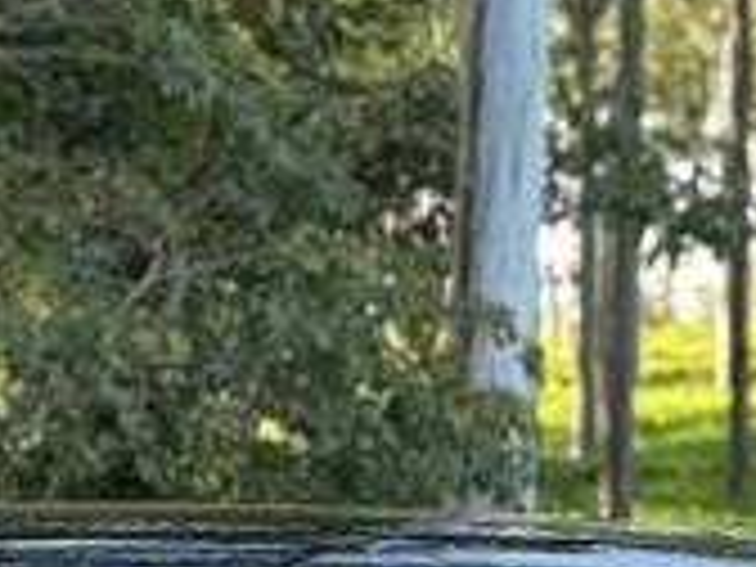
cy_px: 1346
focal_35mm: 231
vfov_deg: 6.2
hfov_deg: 8.6
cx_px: 621
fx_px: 5045
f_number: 1.78
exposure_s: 1/284
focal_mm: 6.76
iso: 64
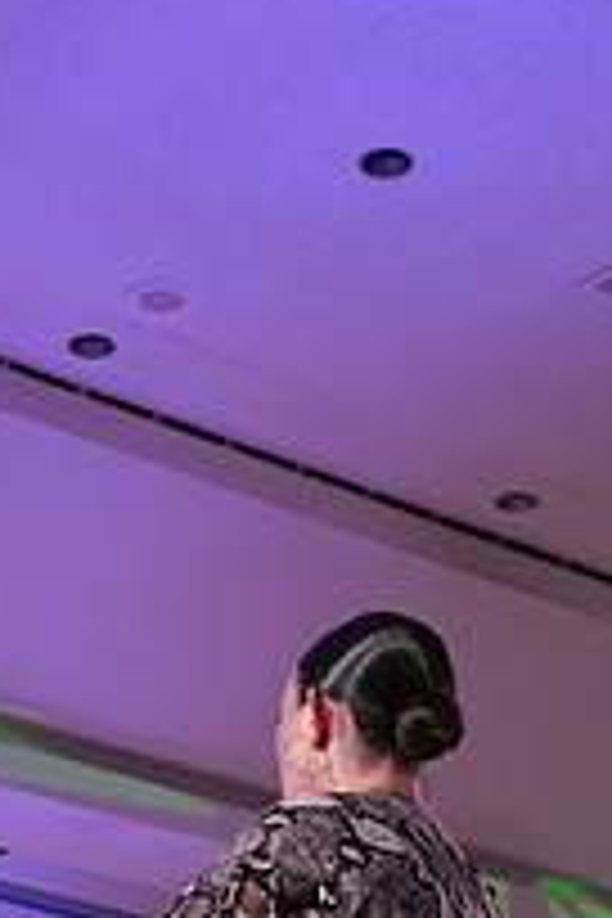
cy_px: 1166
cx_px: -20
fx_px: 2754
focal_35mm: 108
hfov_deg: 12.5
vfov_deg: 17.8
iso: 1600
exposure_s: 1/400
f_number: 4
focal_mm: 38
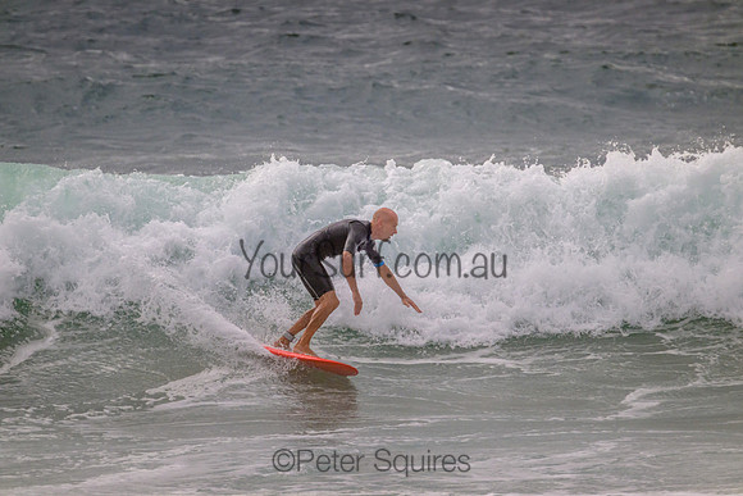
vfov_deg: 1.7
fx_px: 16514
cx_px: 372
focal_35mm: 800
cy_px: 248
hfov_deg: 2.6
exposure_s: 1/2000
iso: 1400
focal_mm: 800
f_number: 11
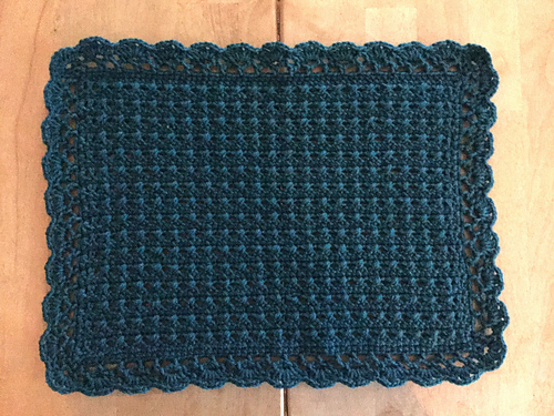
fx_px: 496
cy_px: 208
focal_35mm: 31
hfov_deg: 58.4
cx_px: 277
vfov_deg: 45.4
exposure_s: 1/15
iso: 800
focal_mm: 3.3
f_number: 2.4
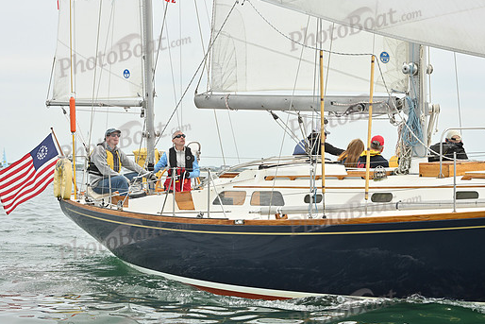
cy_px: 176
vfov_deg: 14.3
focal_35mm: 96
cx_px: 241
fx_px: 1294
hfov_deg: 21.2
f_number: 9
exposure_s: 1/800
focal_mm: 85
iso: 320
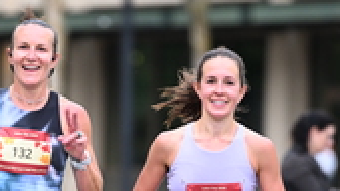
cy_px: 131
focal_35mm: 681
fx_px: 6139
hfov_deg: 3.2
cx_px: 134
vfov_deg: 1.8
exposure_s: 1/1600
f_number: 2.8
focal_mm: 200
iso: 1000
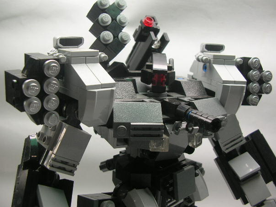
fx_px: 295
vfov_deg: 38.7
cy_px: 98
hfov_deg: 50.1
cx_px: 139
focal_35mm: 37
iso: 50
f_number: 2.8
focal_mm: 5.8
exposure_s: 1/28
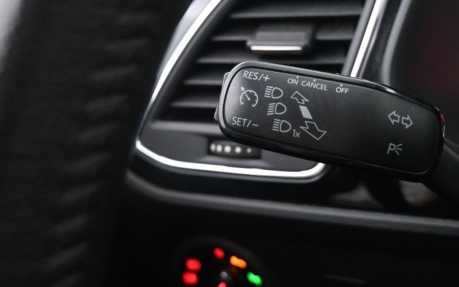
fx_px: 550
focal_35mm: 44
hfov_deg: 44.1
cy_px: 131
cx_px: 330
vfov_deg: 29.2
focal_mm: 16
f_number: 3.5
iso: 4000
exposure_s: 1/40
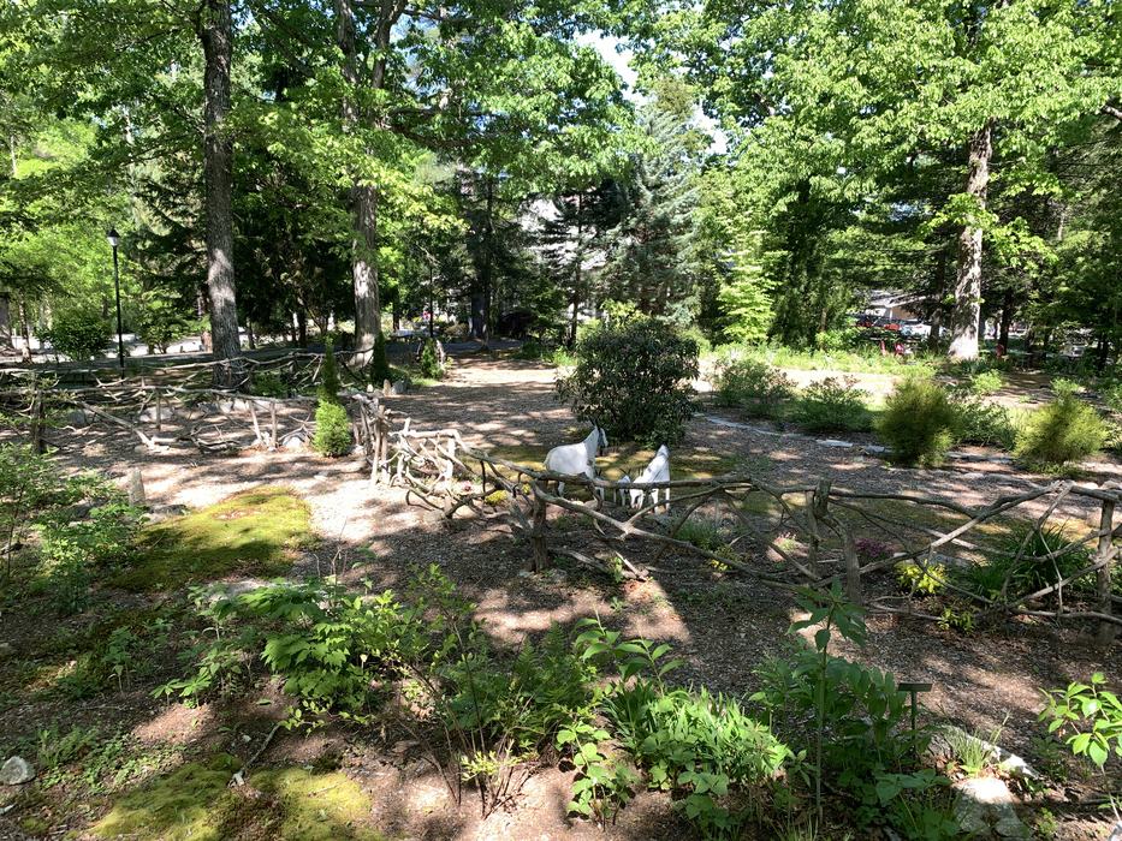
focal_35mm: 26
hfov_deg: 67.3
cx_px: 561
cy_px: 420
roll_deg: -0.4
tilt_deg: -10.4
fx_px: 843
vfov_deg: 53.1
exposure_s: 1/313
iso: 25
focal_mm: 4.25
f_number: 1.8
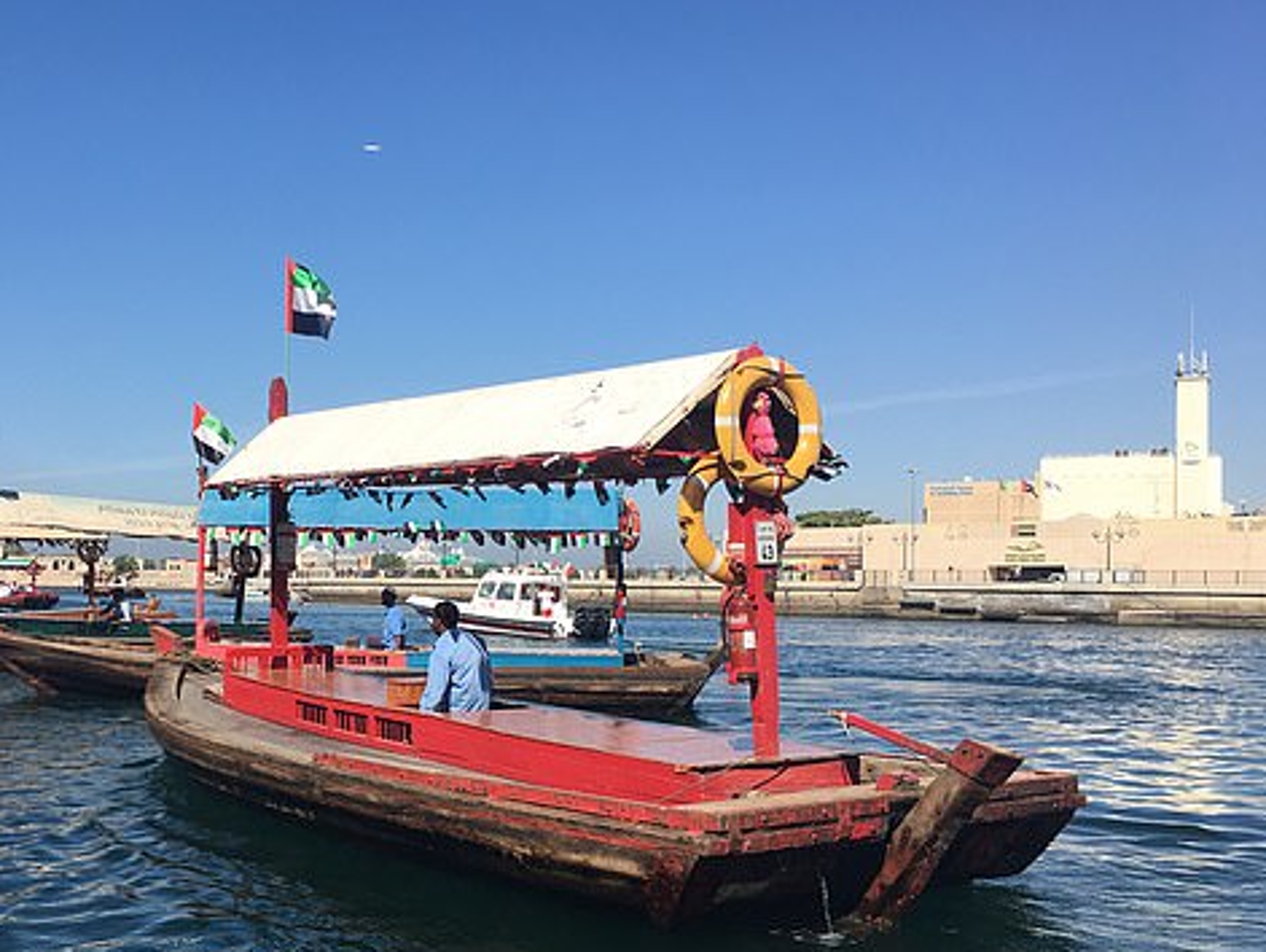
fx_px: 1427
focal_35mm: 39
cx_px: 417
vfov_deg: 36.7
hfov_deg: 47.0
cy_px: 586
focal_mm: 4.15
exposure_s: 1/1789
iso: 25
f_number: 2.2
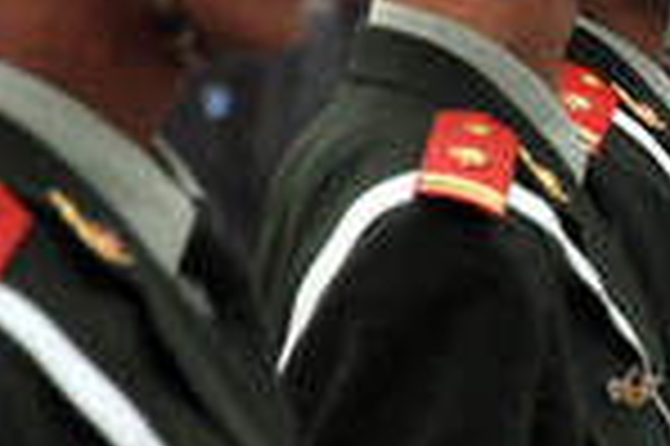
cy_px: 304
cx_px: 859
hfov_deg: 1.9
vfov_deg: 1.3
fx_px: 20338
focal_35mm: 1094
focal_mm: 170
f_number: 11
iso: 3200
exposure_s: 1/320
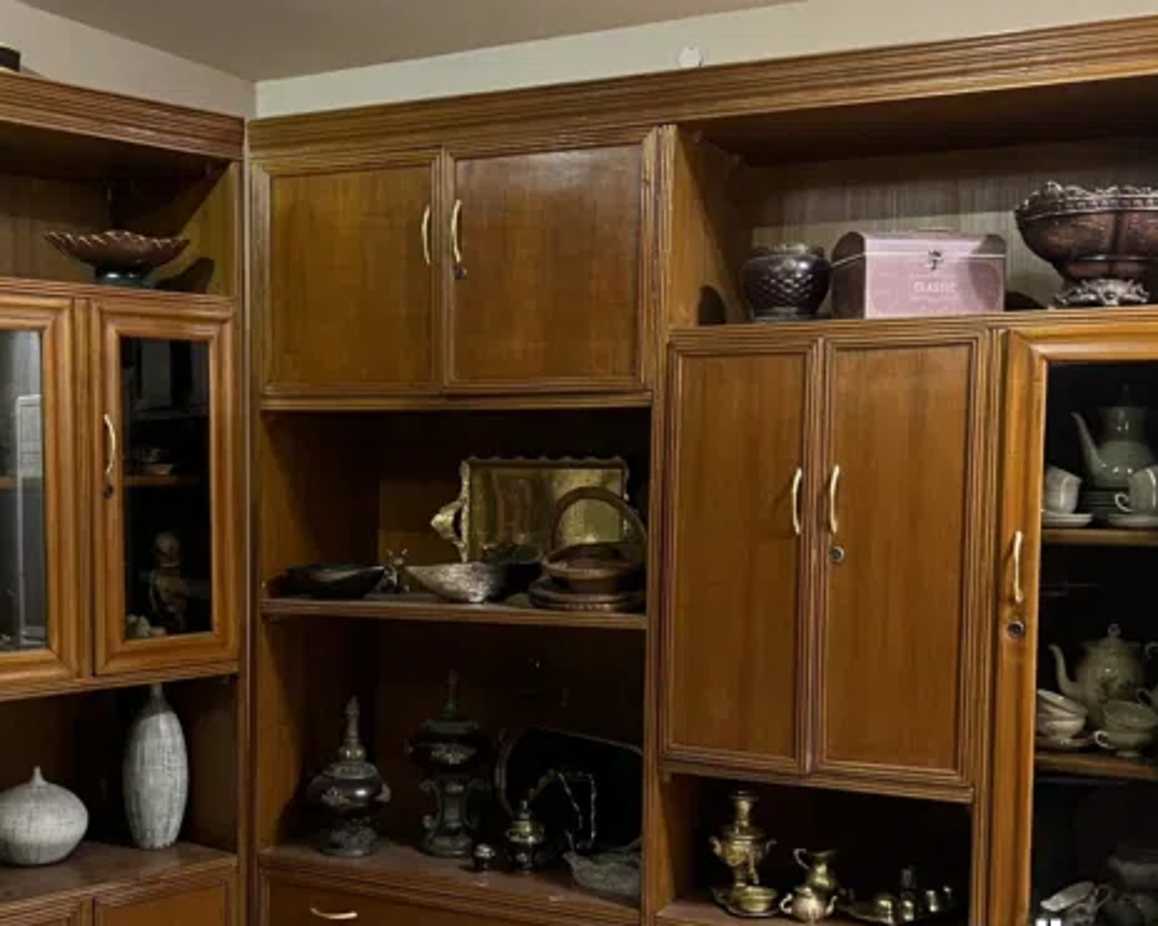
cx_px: 489
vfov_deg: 42.0
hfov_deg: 51.3
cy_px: 559
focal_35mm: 35
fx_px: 1199
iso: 500
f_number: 1.5
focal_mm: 5.7
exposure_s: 1/25
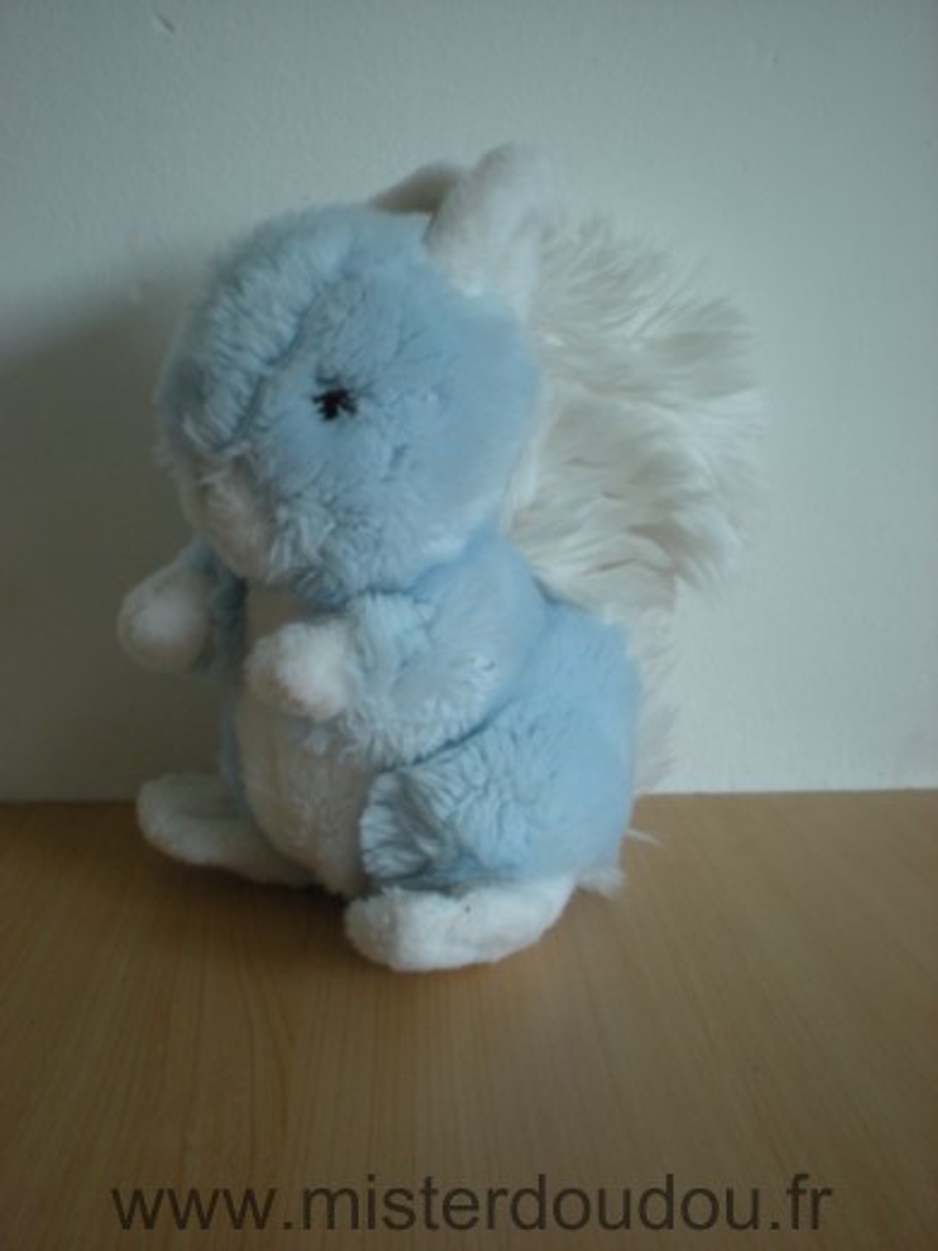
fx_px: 1373
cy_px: 626
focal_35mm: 38
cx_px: 469
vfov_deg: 49.0
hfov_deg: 37.7
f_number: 3.1
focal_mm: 6.3
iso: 200
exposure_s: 1/18.7
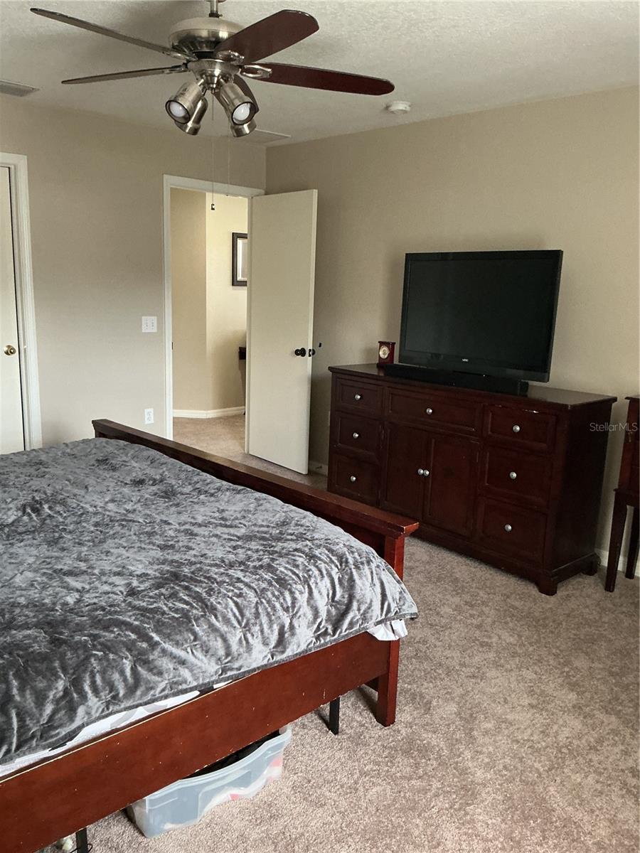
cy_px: 426
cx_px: 320
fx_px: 715
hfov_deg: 48.2
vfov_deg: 61.7
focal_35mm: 29
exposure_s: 1/50
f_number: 1.8
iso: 200
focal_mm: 3
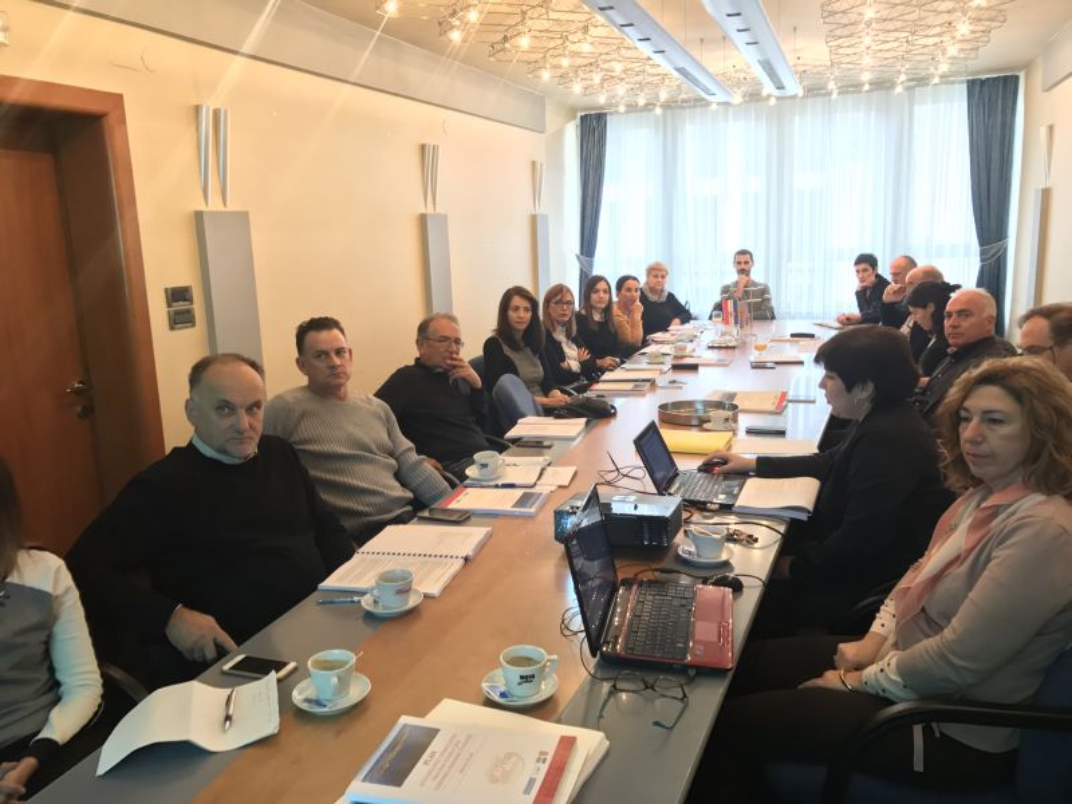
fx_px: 867
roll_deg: +1.6
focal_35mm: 28
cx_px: 536
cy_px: 402
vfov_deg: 49.7
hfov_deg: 63.4
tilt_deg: -11.1
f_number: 1.8
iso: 100
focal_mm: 3.99
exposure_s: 1/33
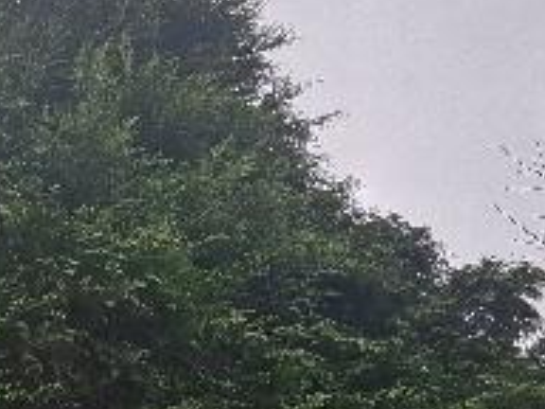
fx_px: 1260
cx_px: 44
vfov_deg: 18.3
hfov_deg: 23.7
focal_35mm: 80
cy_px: 324
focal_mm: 5.54
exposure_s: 1/562
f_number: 1.8
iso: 50
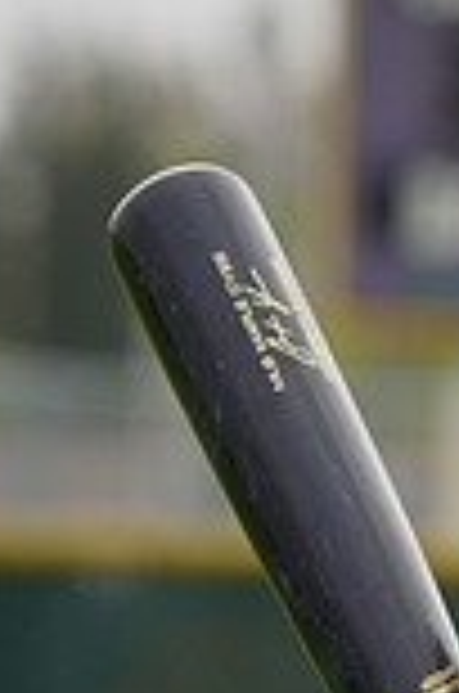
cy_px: 1116
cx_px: 749
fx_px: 18134
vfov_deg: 2.2
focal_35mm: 944
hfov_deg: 1.4
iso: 160
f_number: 9
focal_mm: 250
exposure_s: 1/250
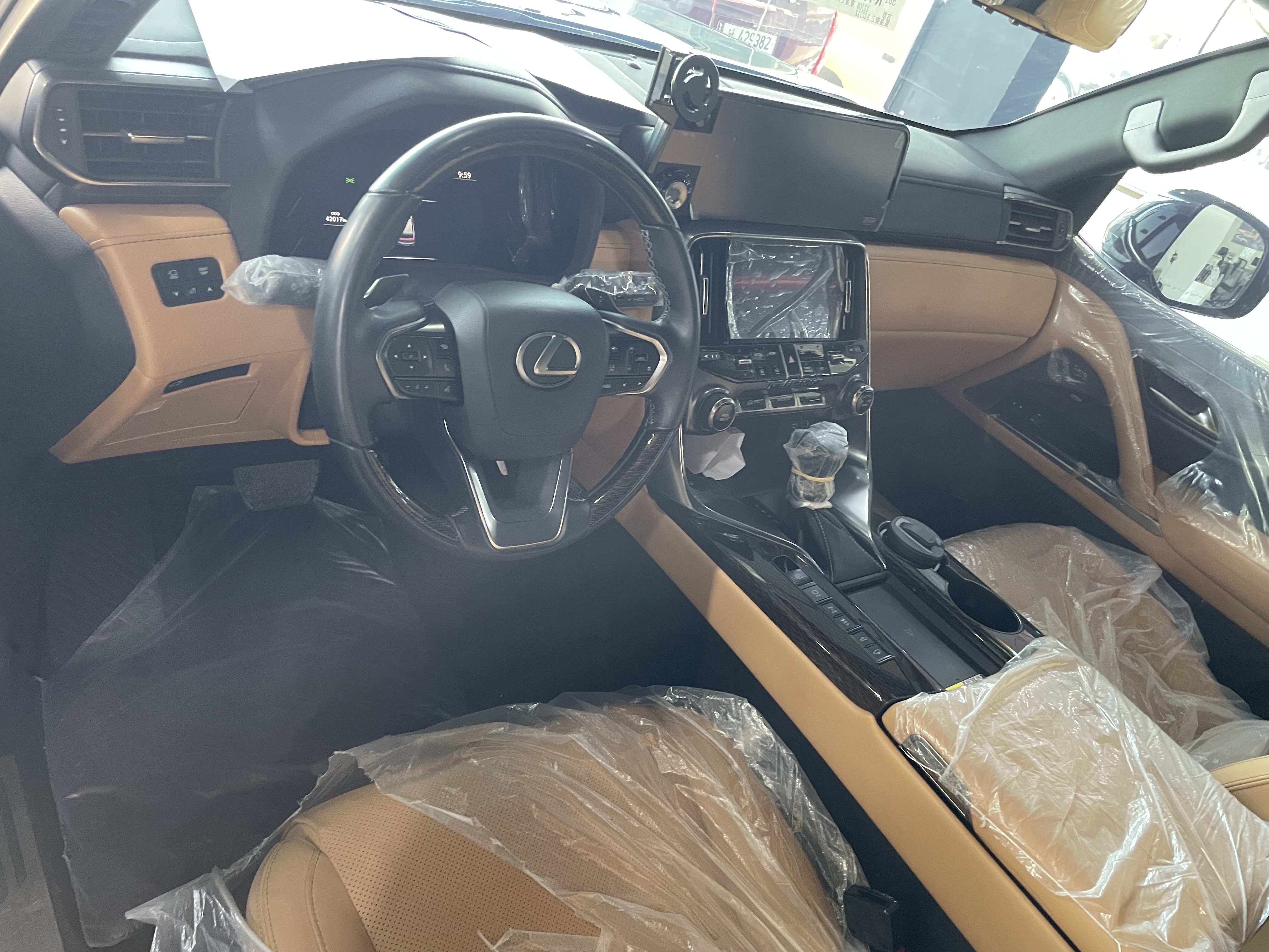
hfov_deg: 67.3
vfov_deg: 53.1
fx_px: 953
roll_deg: -23.5
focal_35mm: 26
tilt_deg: -33.0
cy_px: 476
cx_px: 634
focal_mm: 4.2
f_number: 1.6
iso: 320
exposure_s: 1/50
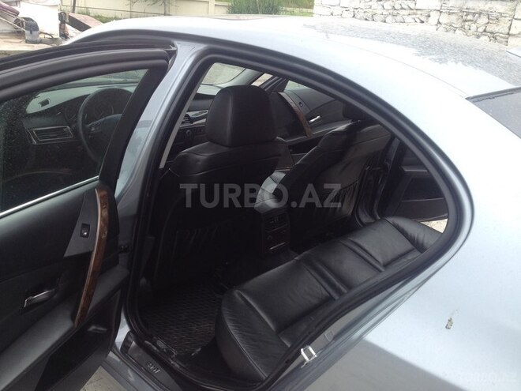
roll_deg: -3.0
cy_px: 196
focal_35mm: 35
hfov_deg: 52.6
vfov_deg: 40.7
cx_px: 260
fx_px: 527
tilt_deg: -20.9
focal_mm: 4.28
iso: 50
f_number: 2.4
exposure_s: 1/373
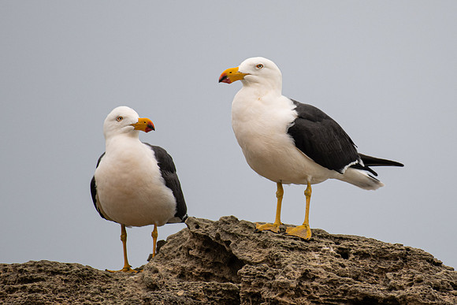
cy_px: 120
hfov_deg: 2.0
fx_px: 13343
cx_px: 328
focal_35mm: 1051
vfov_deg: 1.3
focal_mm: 500
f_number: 5.6
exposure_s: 1/160
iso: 200
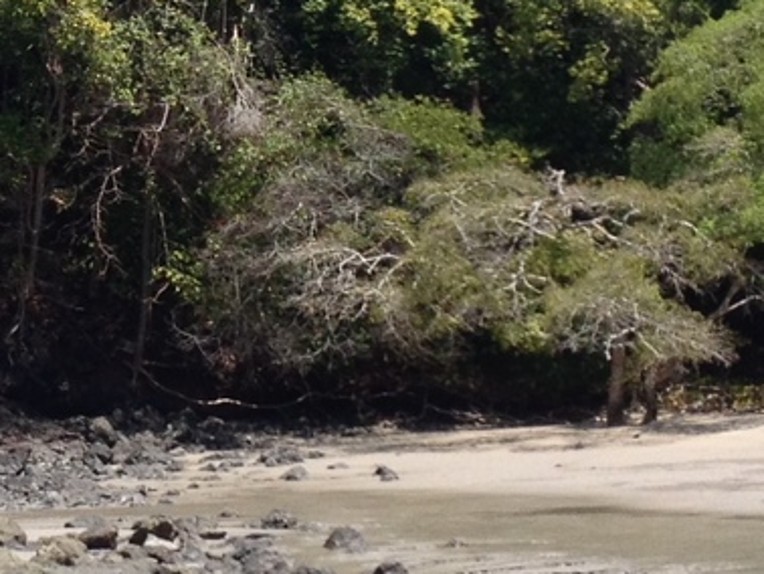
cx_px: 0
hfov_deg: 13.2
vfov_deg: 10.0
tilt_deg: +1.9
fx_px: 3269
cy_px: 182
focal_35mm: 148
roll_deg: -1.5
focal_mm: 4.28
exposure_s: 1/1104
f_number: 2.4
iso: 50
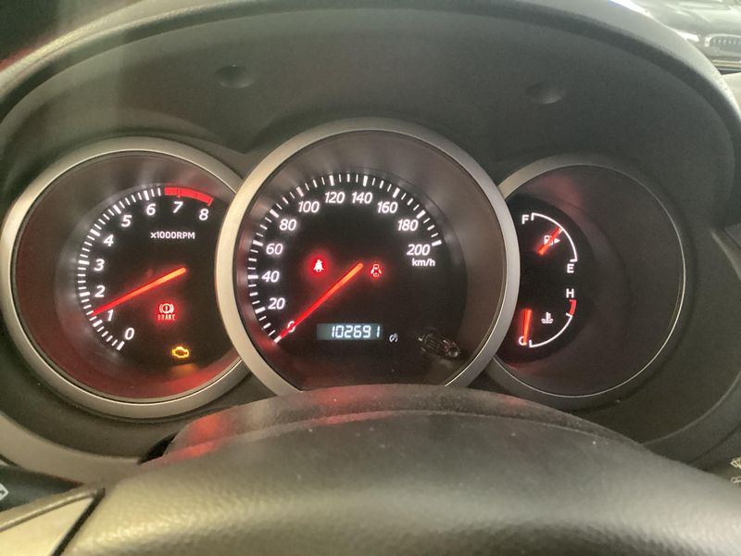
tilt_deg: -24.2
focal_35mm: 31
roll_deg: -4.6
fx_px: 664
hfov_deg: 58.4
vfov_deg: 45.4
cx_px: 370
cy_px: 278
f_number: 2.4
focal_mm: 3.3
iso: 800
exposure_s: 1/17
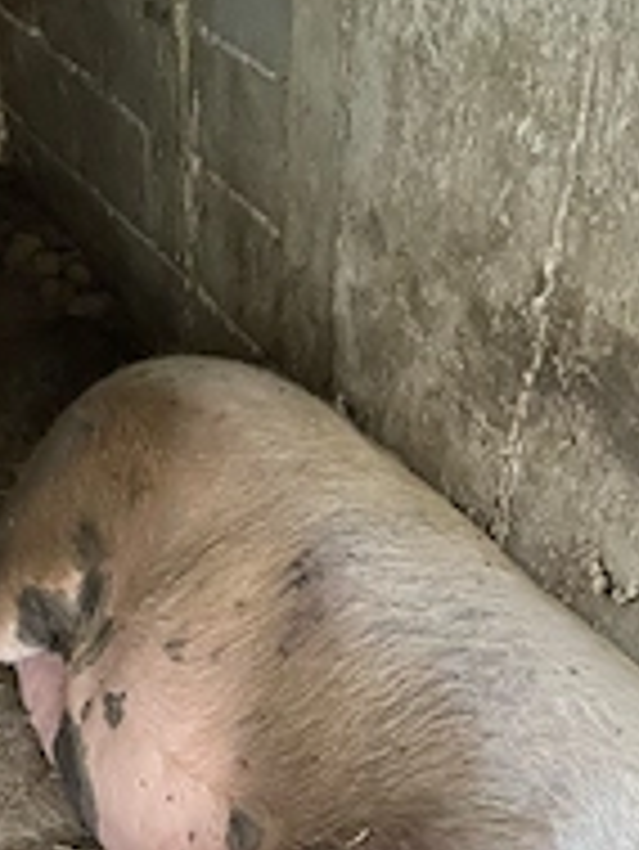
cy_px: 863
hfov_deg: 26.6
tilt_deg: -40.4
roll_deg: +0.8
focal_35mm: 55
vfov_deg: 32.0
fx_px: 1352
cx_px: 360
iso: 500
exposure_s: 1/13
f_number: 1.8
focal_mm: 4.25
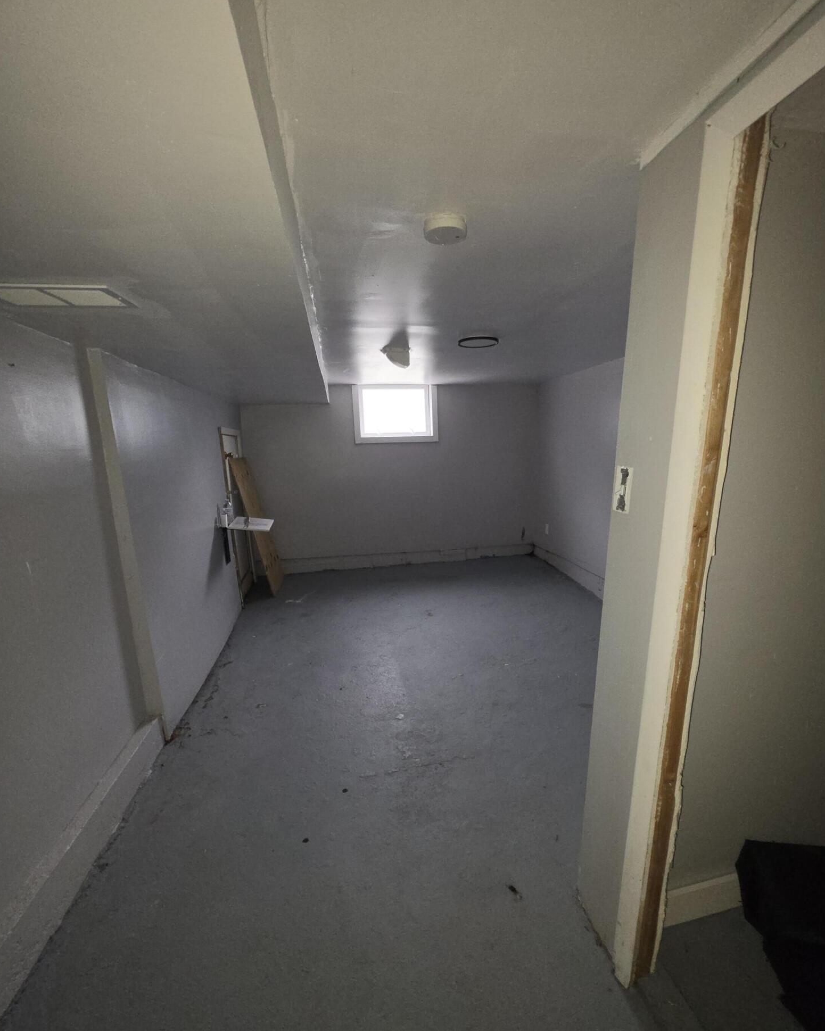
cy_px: 544
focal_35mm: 14
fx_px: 427
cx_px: 419
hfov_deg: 88.0
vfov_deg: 100.6
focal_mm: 2.2
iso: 160
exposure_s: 1/60
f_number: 1.9
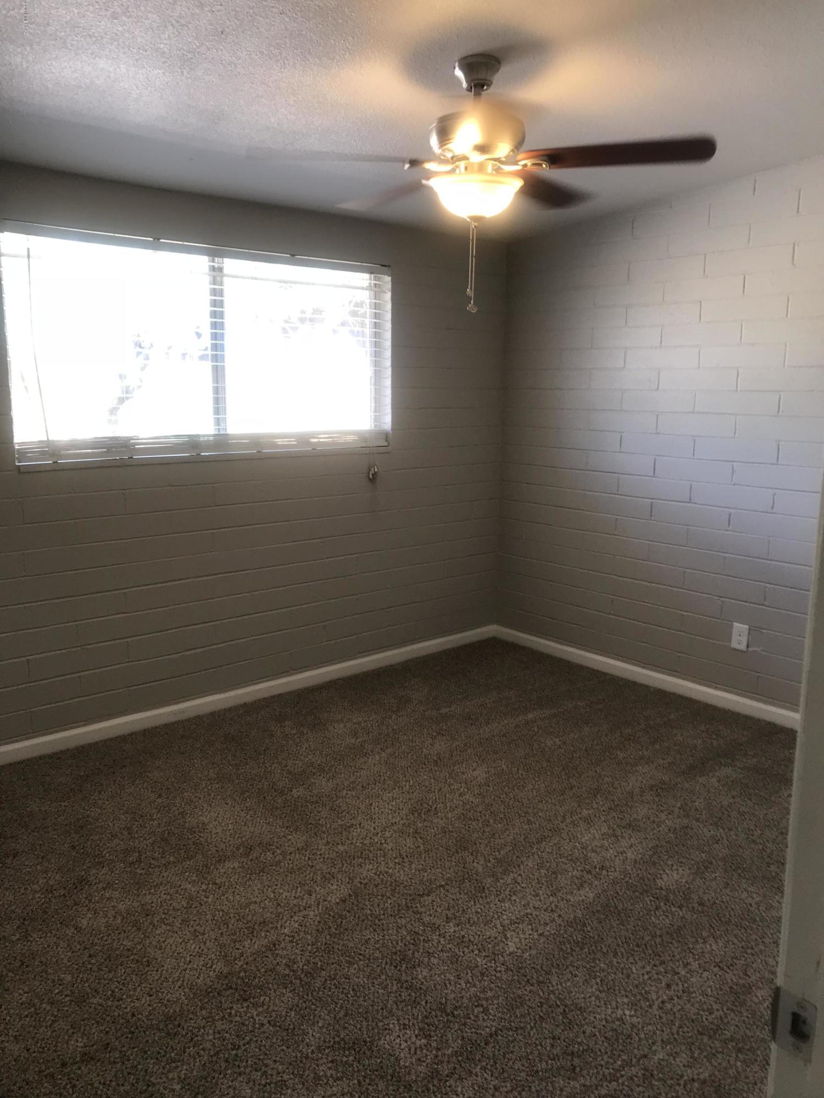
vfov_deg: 63.4
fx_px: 889
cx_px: 412
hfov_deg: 49.7
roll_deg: -0.9
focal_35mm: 28
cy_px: 549
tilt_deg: -9.4
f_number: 1.8
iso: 25
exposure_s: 1/60
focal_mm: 3.99
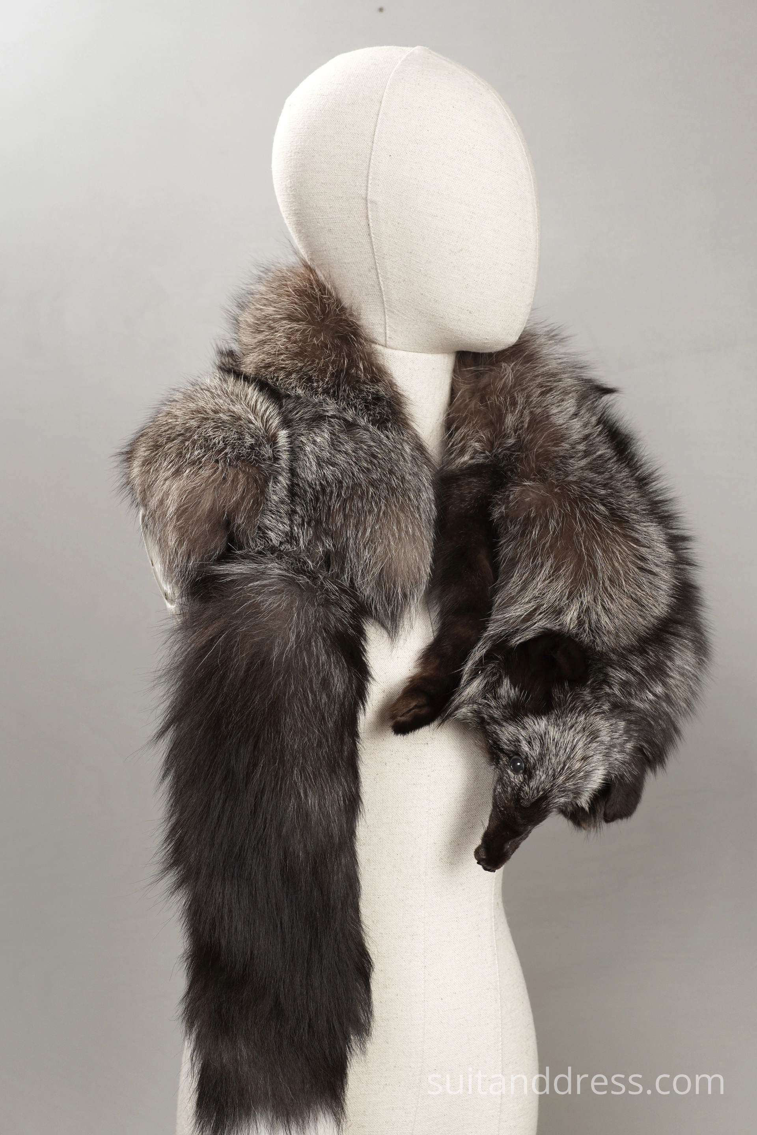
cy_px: 568
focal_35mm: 48
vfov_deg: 41.1
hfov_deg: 28.1
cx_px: 378
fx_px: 1514
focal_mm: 32
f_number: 5.6
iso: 400
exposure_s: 1/40
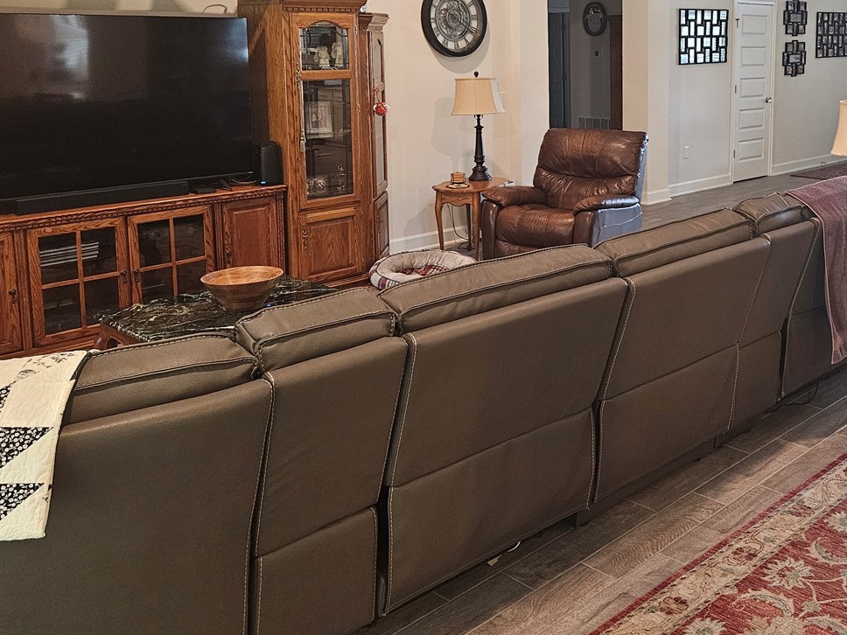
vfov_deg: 36.6
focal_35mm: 38
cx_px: 617
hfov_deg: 47.5
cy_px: 143
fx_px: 930
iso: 500
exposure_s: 1/60
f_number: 1.8
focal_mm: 5.4
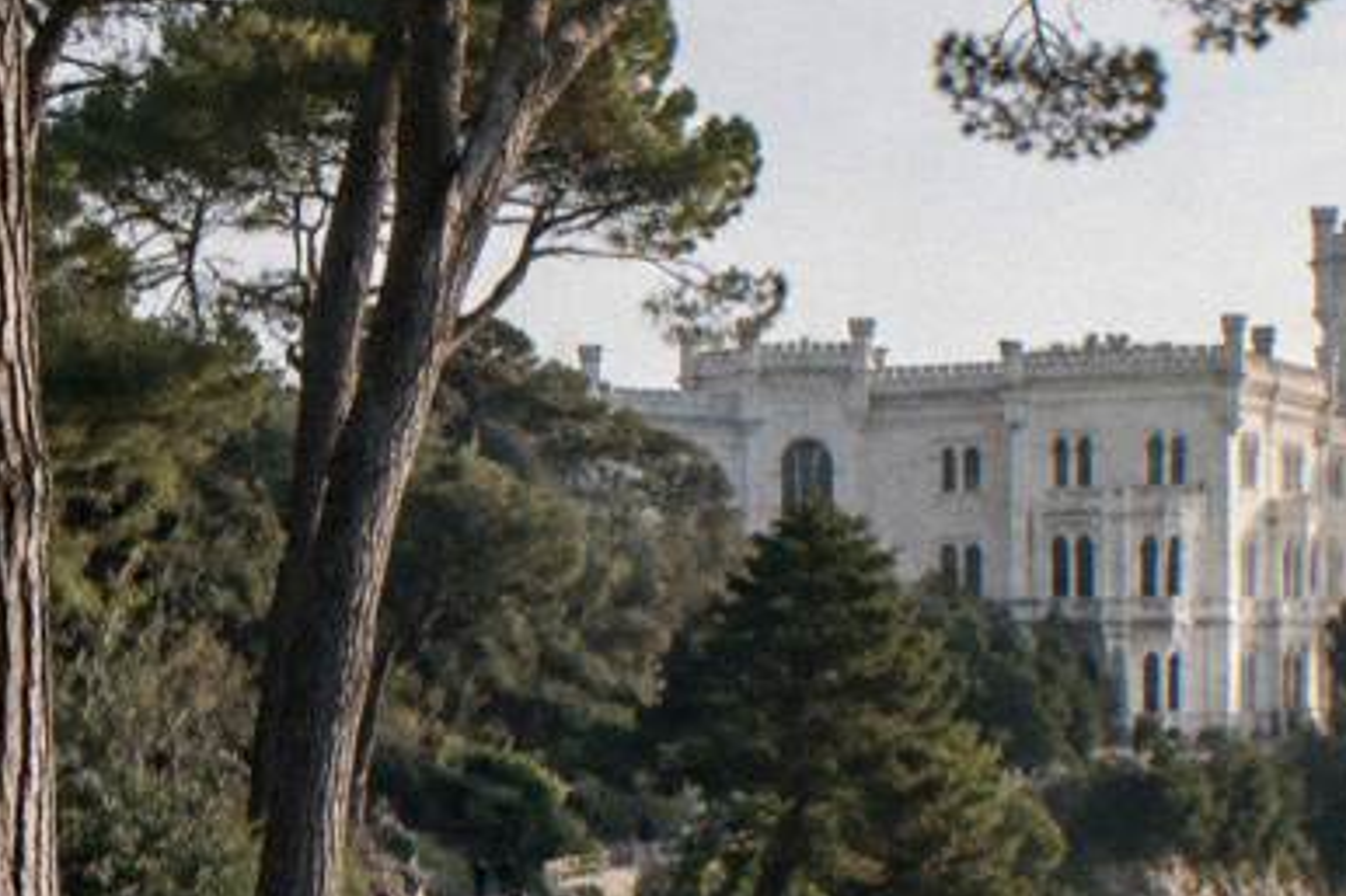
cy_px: 689
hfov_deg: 24.4
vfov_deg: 16.3
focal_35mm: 83
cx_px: 865
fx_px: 3102
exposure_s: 1/500
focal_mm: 40
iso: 500
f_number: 8
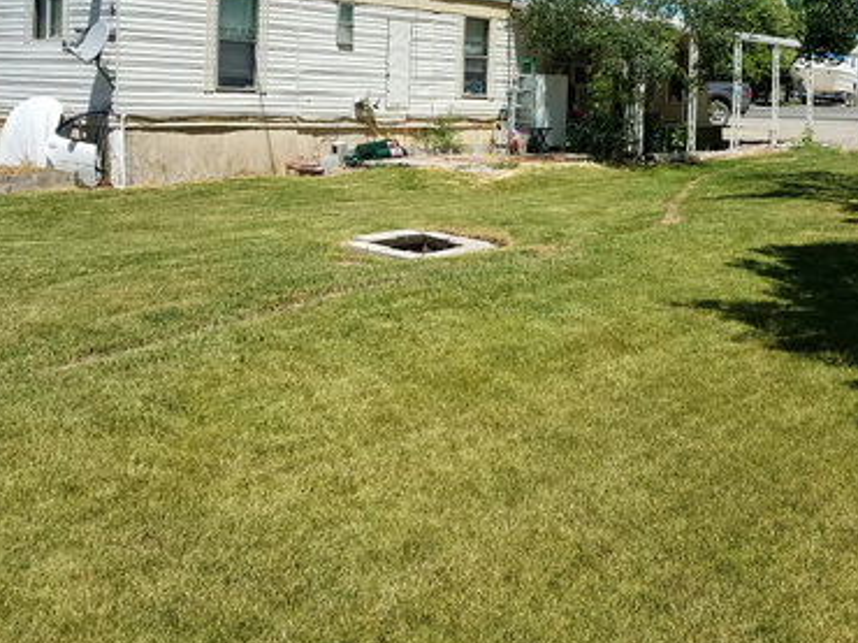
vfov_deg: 31.2
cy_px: 116
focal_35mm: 45
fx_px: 1115
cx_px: 540
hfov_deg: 41.8
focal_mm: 4.2
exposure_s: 1/2192
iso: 40
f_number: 1.7
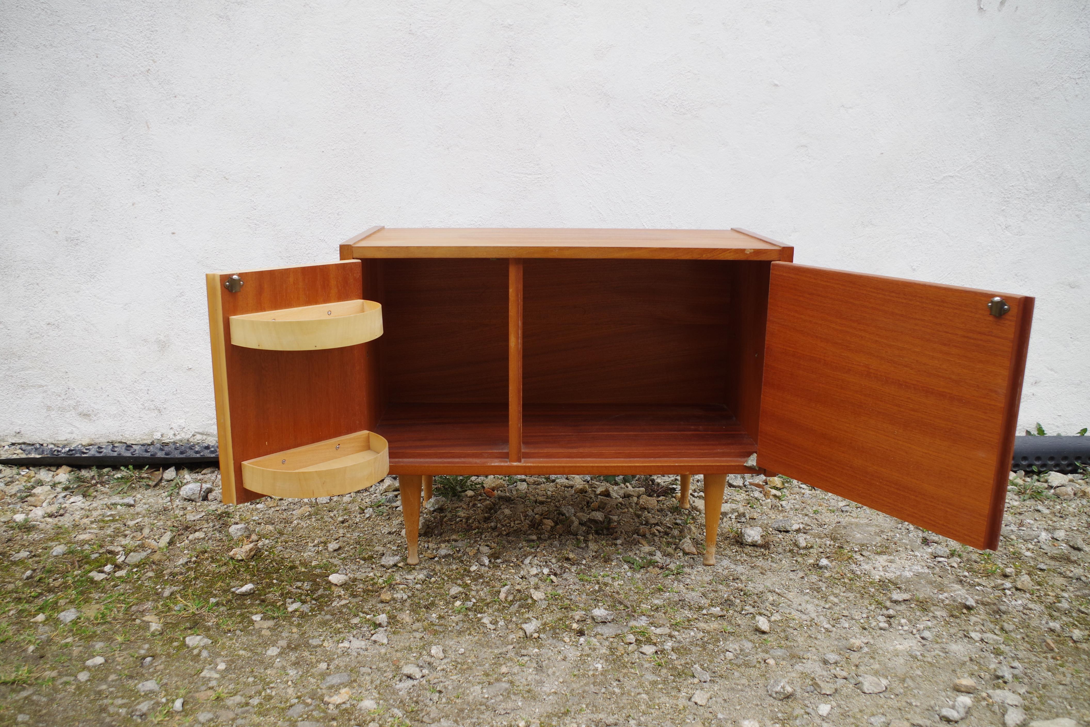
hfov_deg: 61.9
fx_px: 908
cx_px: 545
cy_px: 364
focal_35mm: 30
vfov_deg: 43.6
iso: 200
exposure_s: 1/100
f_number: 5
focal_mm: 20
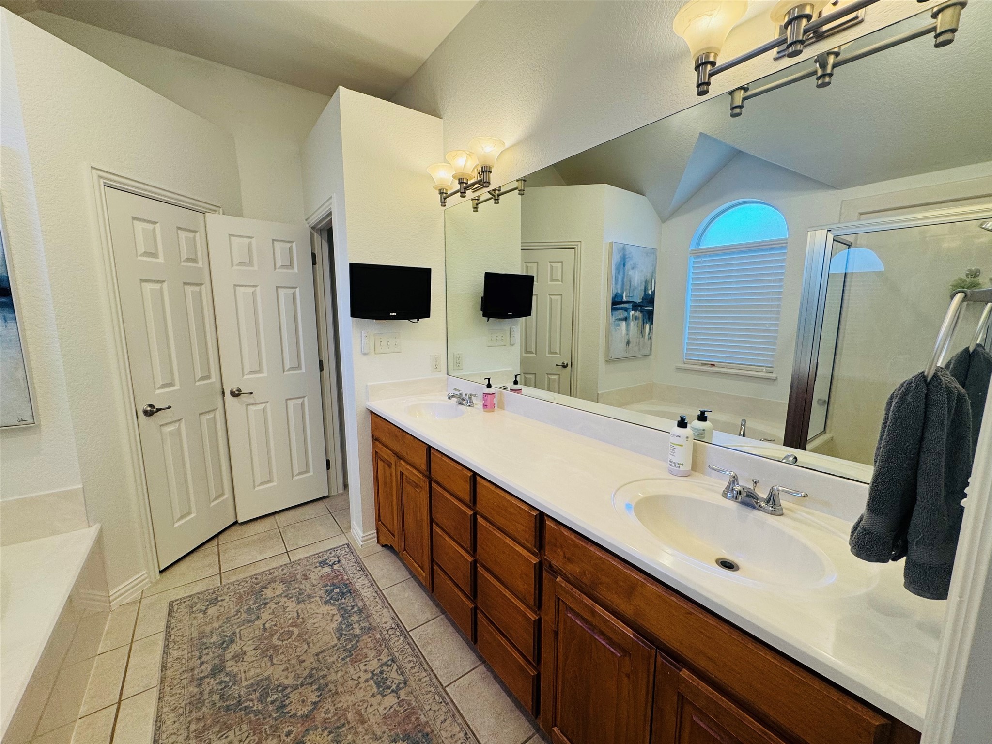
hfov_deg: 102.1
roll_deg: +0.1
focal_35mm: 14
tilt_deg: -8.4
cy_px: 372
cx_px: 496
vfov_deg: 85.7
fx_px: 401
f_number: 2.2
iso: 125
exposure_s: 1/120
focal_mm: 2.22
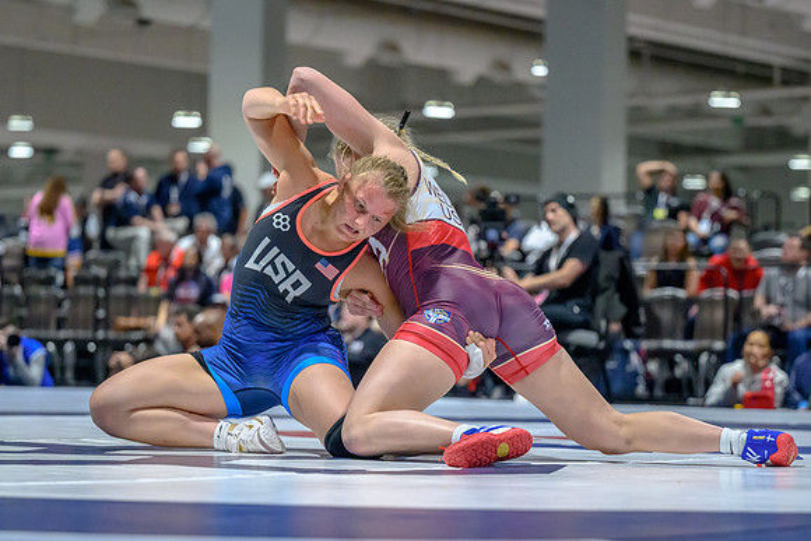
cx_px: 416
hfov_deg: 16.0
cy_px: 322
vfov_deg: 10.7
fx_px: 2883
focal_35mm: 128
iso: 8000
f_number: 2.8
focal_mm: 100
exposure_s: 1/640
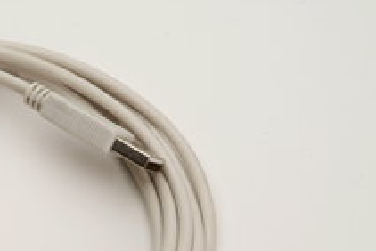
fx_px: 2320
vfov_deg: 6.2
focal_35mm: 222
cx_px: 27
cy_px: 213
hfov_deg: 9.2
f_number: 19
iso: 100
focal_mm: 78
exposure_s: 1/30
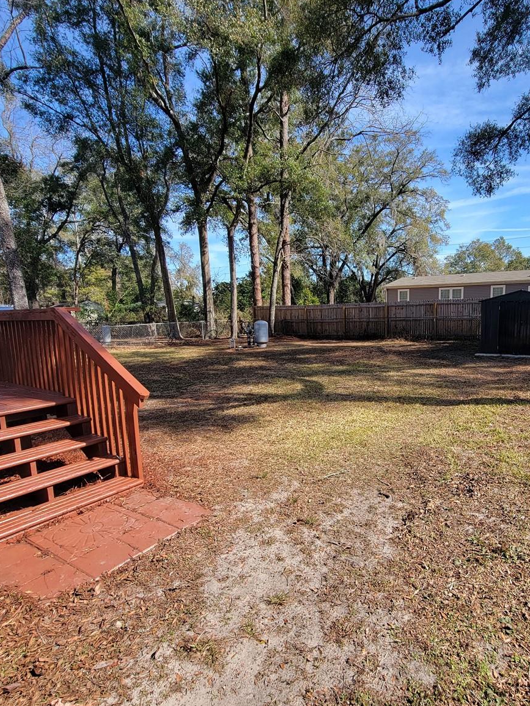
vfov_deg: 87.7
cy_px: 363
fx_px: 367
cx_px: 345
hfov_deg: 69.9
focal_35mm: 18
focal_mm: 2.2
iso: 50
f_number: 2.2
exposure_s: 1/711
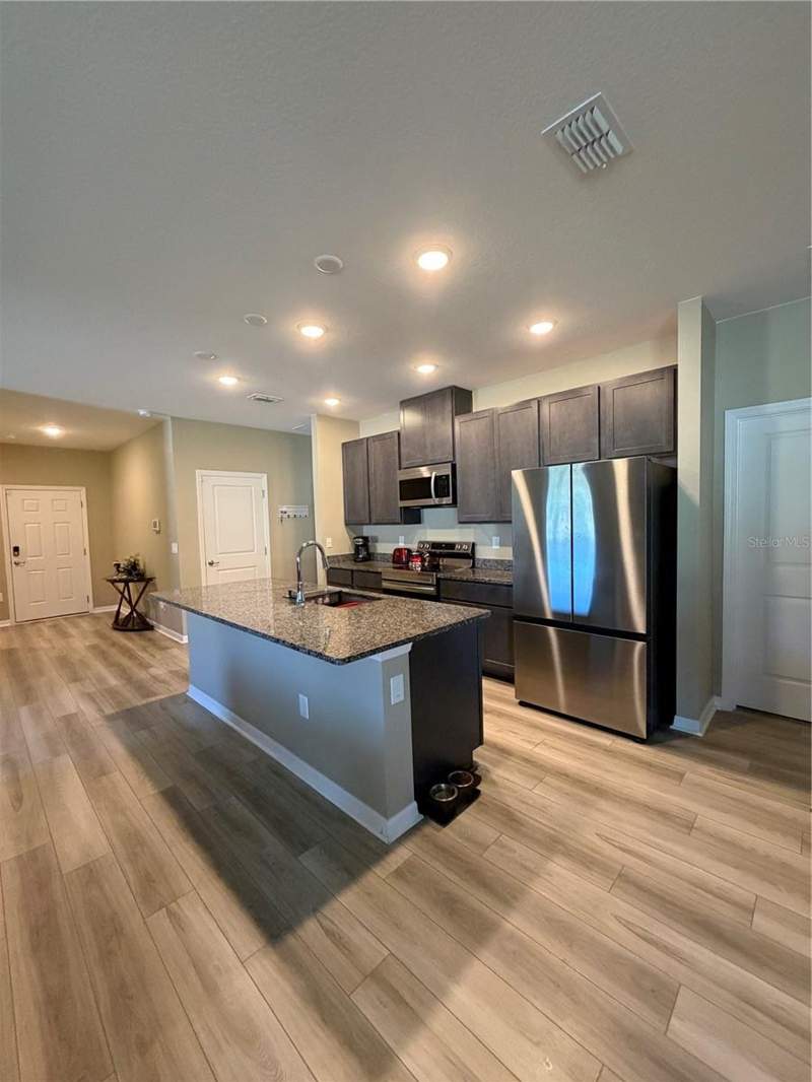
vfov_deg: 102.1
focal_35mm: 14
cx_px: 406
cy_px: 541
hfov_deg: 85.7
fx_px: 438
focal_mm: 2.22
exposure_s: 1/60
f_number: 2.2
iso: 500
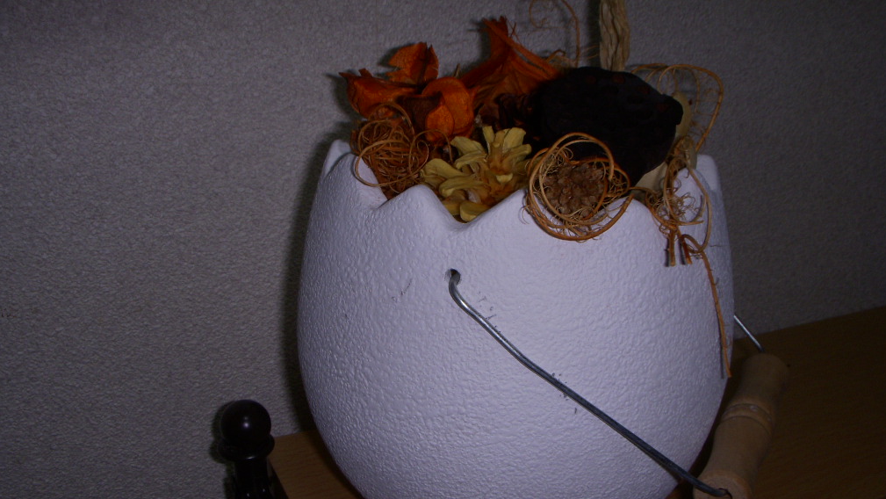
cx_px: 449
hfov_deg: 48.3
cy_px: 281
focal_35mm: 42
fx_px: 987
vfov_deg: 28.3
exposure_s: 1/30
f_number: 6.6
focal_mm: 6.3
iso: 100
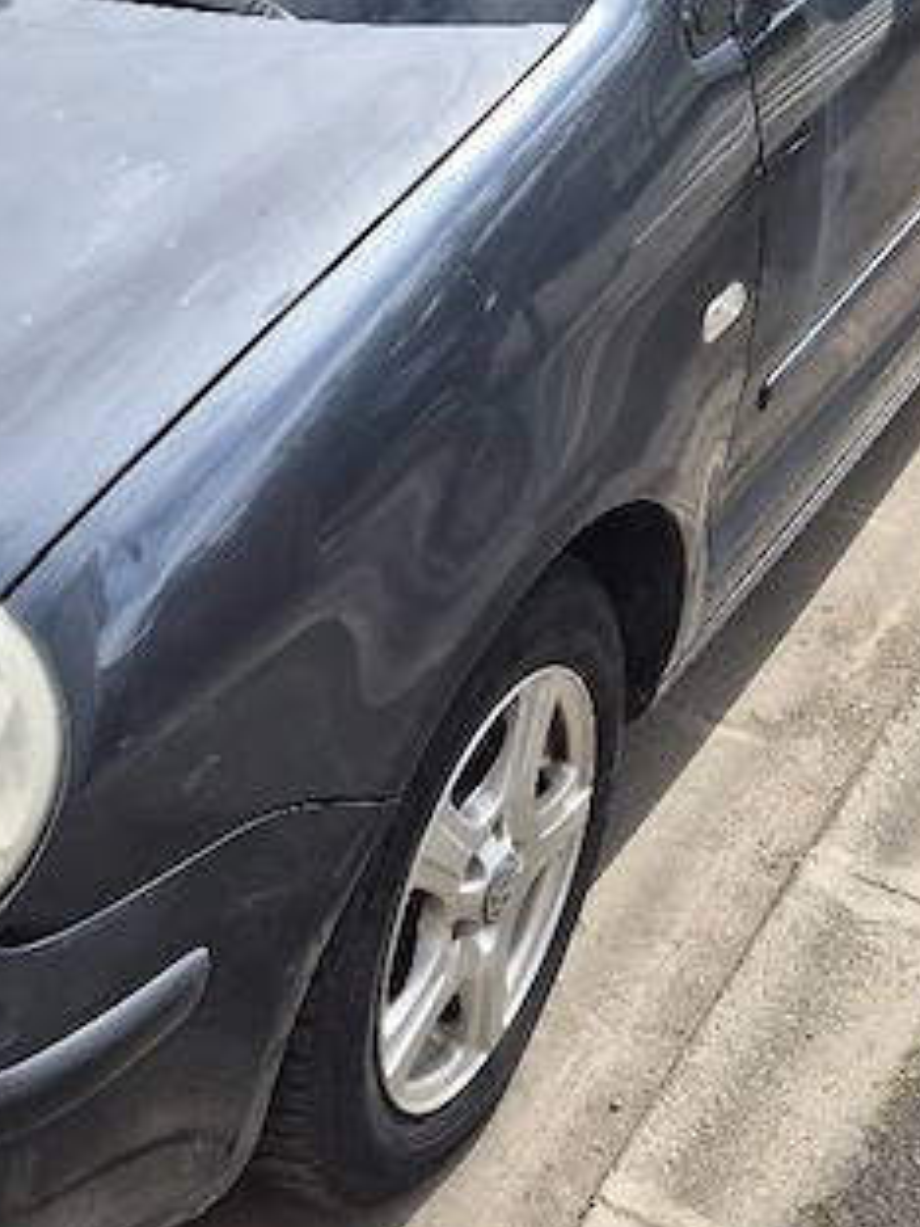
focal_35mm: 59
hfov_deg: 23.8
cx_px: 16
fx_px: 2091
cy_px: 216
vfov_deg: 31.7
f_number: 1.8
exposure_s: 1/1000
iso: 25
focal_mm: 5.4
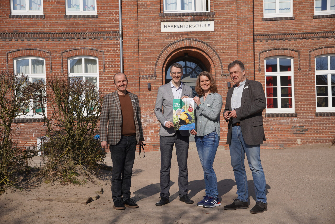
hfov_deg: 38.9
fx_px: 475
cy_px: 112
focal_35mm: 51
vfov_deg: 26.5
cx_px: 168
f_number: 5
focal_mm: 34
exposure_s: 1/1250
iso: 100
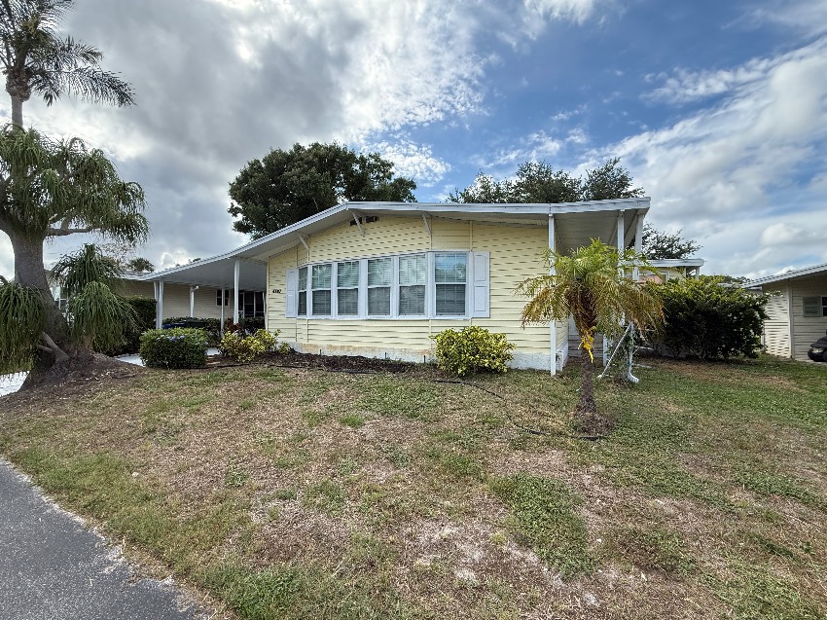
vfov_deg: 85.6
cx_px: 414
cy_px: 310
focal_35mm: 14
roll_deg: +0.0
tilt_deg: +2.5
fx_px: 334
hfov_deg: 102.1
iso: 64
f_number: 2.2
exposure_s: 1/1189
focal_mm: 2.22
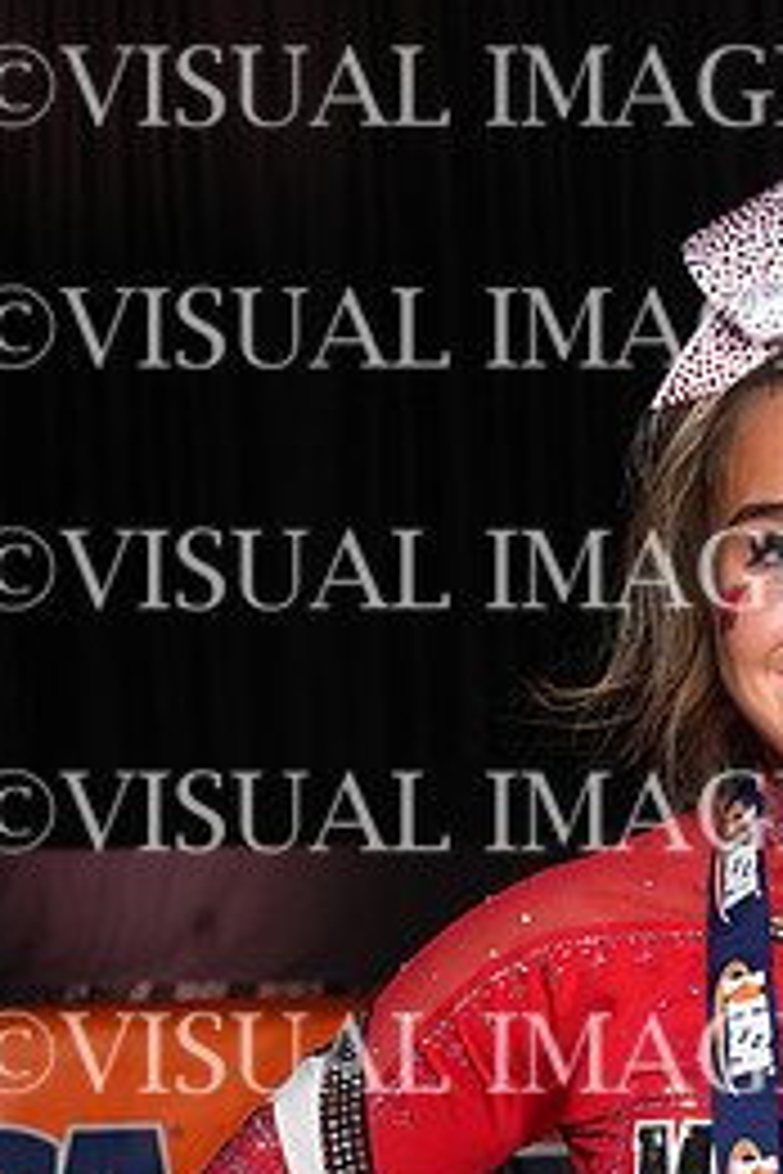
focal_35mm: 140
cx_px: 839
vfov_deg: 14.4
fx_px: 4567
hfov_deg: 9.7
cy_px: 1174
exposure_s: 1/160
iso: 640
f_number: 8
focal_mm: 63
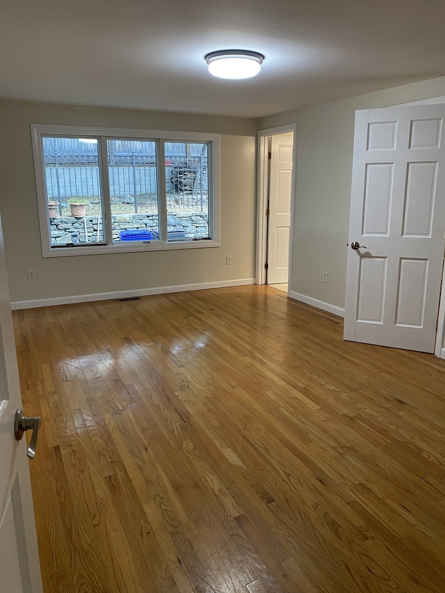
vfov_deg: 67.3
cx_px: 222
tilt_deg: -11.5
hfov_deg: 53.1
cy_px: 296
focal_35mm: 26
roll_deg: +0.8
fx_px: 446
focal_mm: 4.25
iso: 100
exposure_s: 1/60
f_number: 1.8
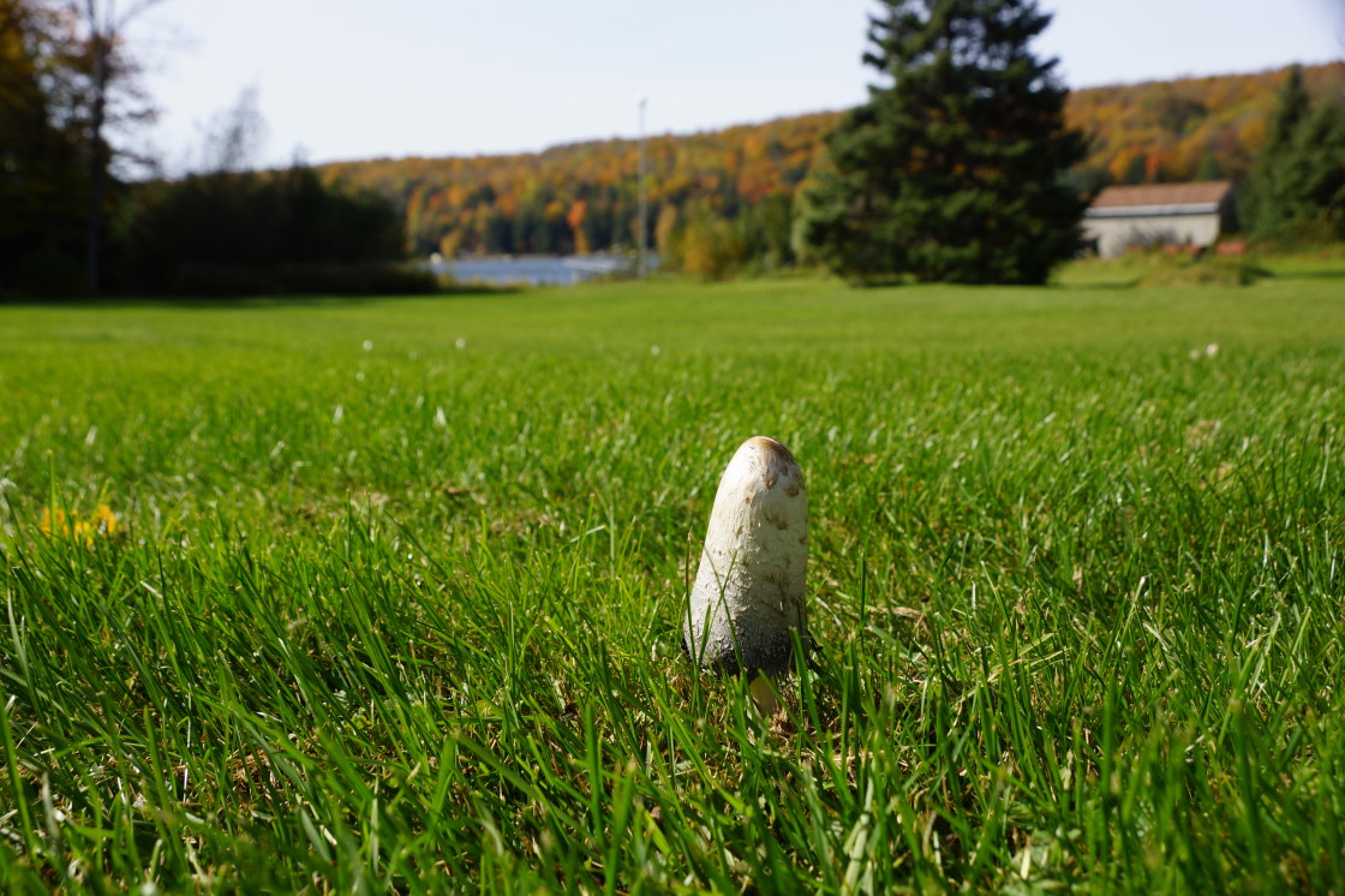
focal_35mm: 39
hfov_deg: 49.6
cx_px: 672
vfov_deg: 34.2
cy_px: 448
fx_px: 1457
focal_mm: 26
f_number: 8
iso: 100
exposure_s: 1/80
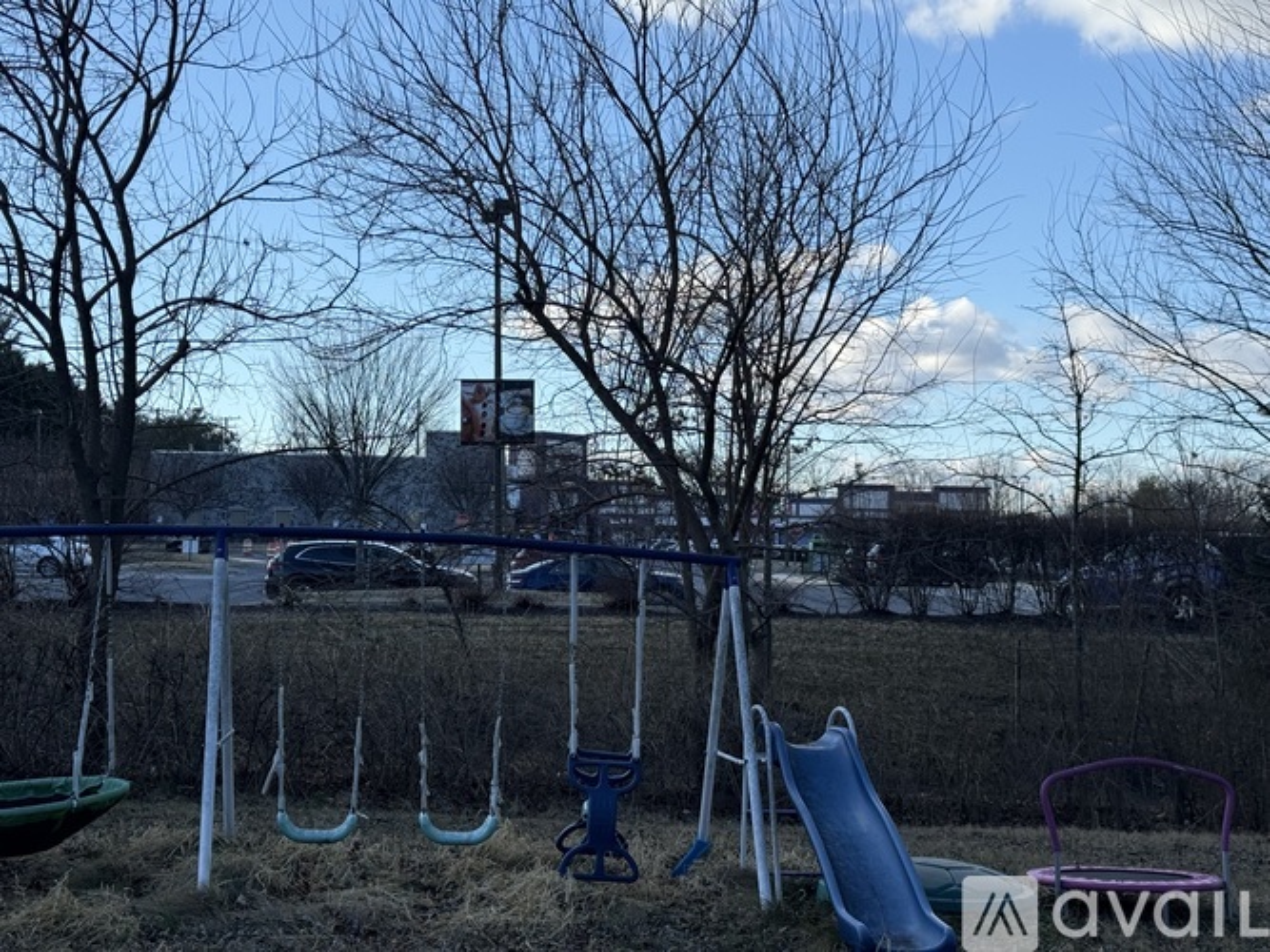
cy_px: 476
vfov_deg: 30.3
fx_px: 1761
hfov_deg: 39.7
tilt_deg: +2.7
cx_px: 635
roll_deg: -0.9
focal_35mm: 48
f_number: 1.78
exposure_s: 1/2494
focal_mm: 6.76
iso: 64
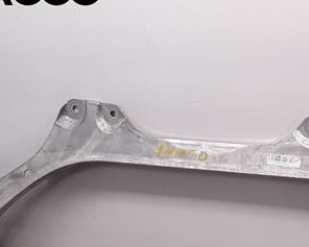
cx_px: 236
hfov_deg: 31.3
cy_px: 220
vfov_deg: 25.1
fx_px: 540
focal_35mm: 59
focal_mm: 2.91
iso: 50
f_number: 1.9
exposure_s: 1/100
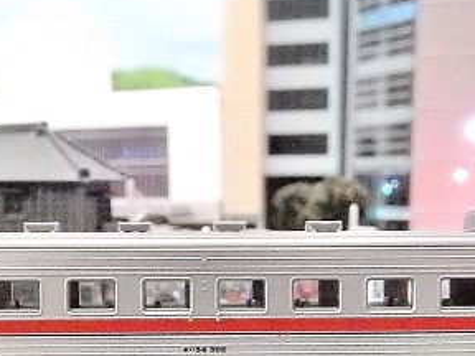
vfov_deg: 19.8
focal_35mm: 73
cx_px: 196
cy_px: 316
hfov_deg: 26.6
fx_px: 1002
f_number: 4
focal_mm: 5.4
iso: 3200
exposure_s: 1/100
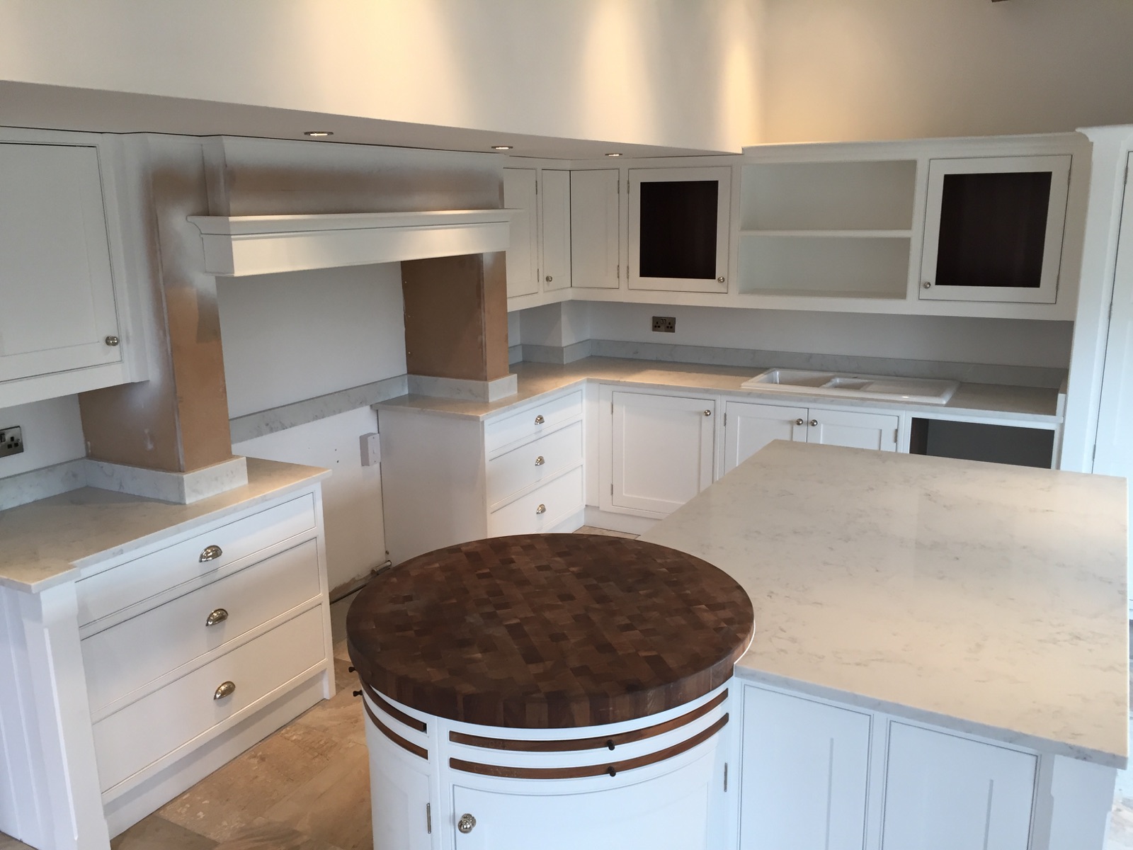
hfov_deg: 61.7
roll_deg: +2.7
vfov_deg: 48.2
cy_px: 425
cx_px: 566
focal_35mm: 29
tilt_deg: -11.7
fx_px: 949
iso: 32
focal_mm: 4.15
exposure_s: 1/33
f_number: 2.2
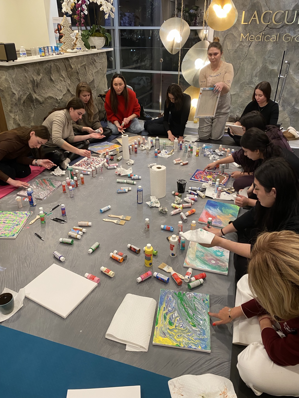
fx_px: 299
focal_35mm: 26
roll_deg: +0.0
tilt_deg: -30.4
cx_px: 150
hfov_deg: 53.1
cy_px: 199
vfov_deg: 67.3
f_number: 1.8
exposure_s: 1/60
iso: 160
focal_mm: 4.25
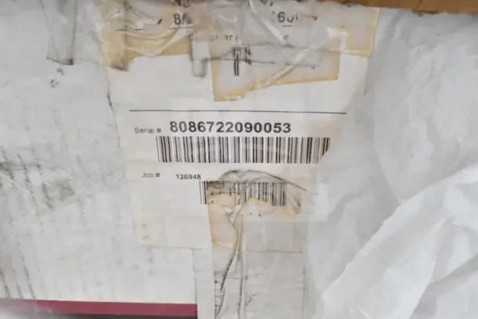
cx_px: 239
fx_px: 359
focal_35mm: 27
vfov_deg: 48.0
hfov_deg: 67.4
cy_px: 160
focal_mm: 18
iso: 6400
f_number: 13
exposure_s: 1/1000
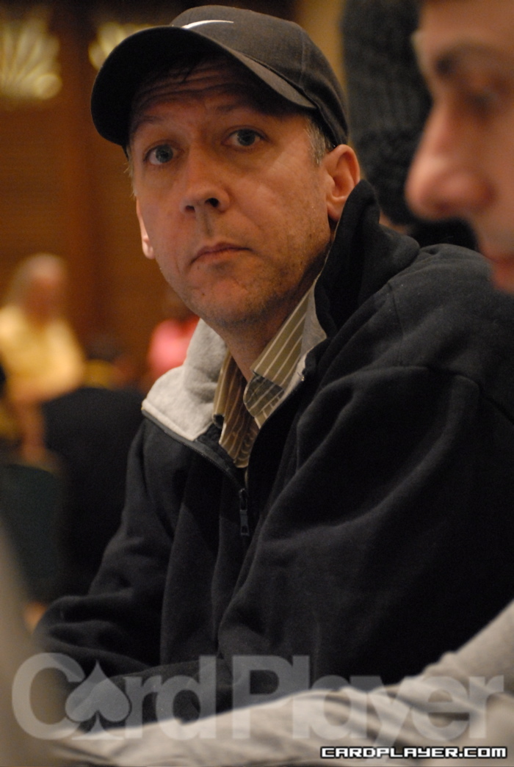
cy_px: 384
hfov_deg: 14.8
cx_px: 257
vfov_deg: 21.9
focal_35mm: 93
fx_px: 1985
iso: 1600
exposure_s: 1/25
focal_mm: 62
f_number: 2.8
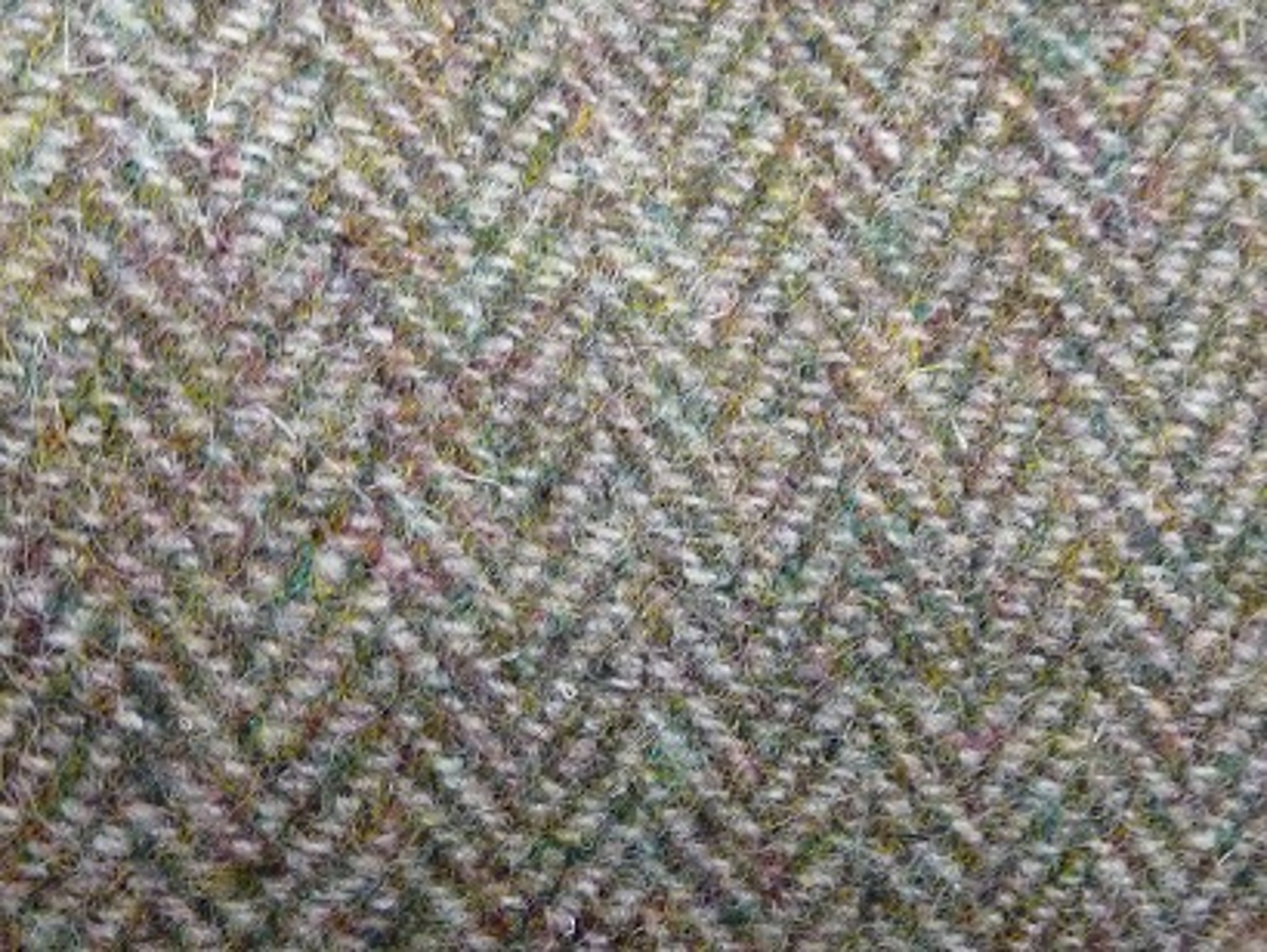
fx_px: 1758
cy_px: 476
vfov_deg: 30.3
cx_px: 634
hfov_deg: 39.6
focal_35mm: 48
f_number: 3.3
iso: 400
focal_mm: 4.4
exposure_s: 1/10
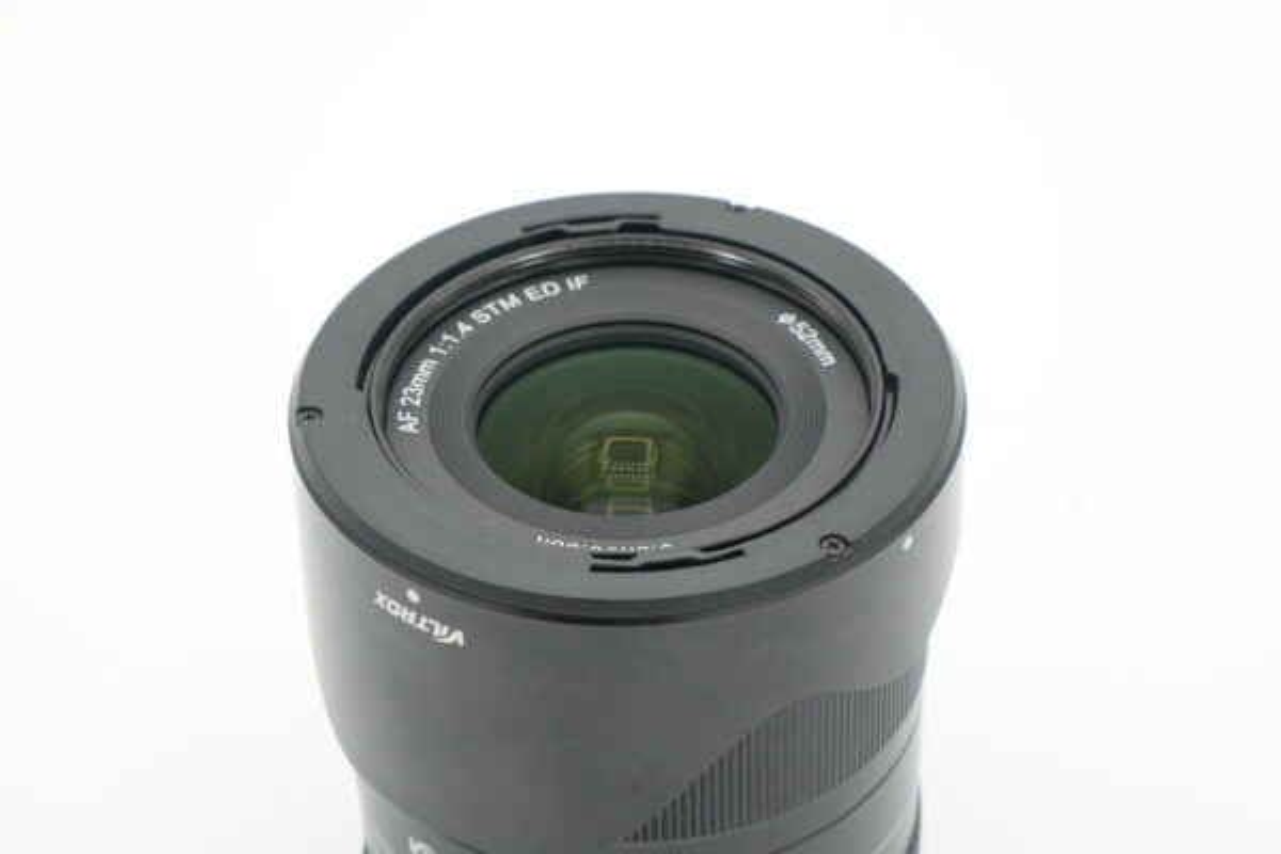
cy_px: 427
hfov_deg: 19.5
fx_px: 3736
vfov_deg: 13.0
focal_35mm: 105
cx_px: 640
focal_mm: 70
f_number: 13
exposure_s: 1/320
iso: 2000
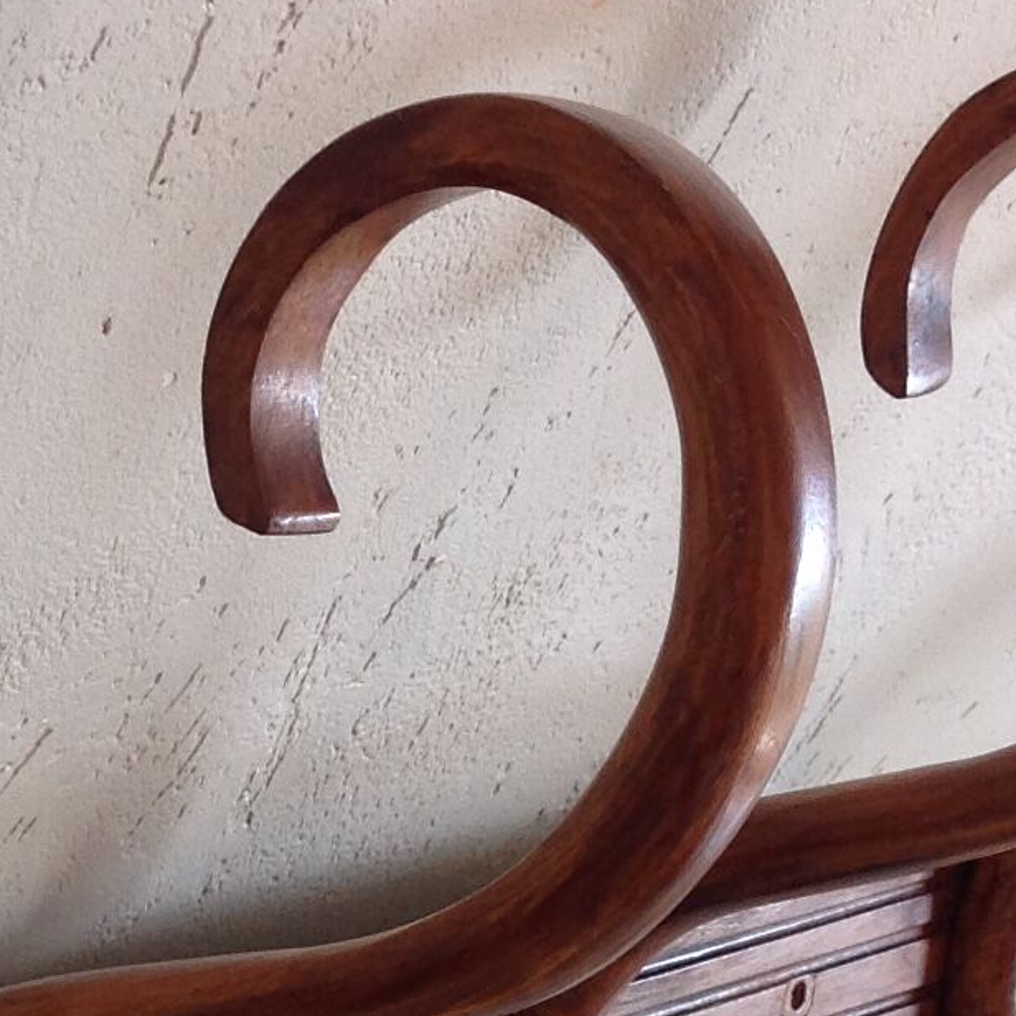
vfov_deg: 13.1
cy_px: 1209
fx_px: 4317
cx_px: -41
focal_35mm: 130
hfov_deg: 13.2
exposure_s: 1/40
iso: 50
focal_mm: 4.28
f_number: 2.4
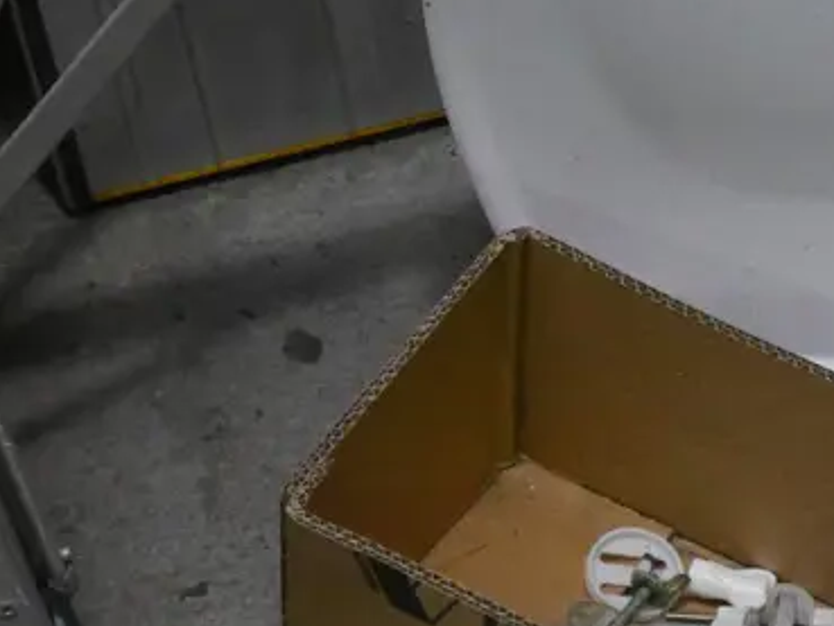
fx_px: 3880
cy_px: 390
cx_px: 1121
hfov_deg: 11.9
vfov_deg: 9.2
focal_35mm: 161
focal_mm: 29
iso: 3200
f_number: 5.5
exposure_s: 1/100
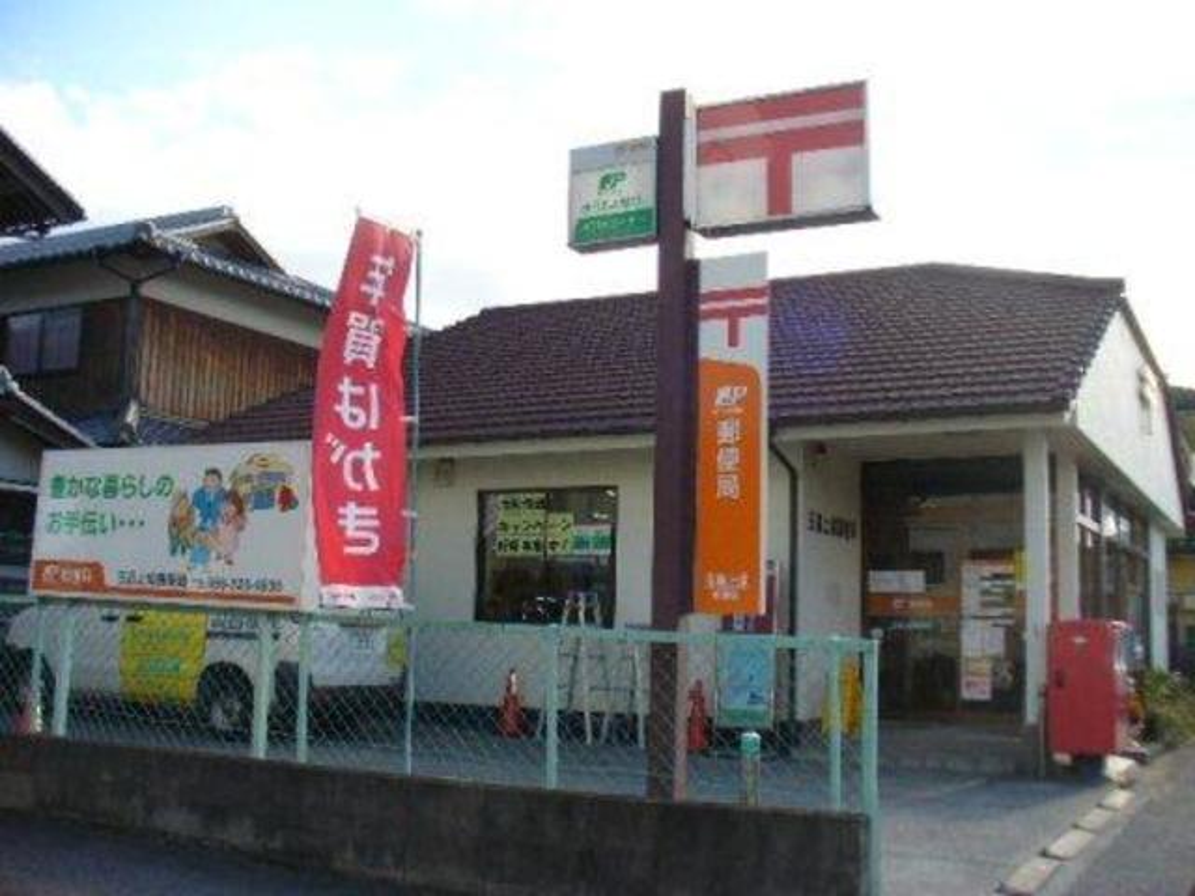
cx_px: 598
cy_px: 448
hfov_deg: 50.1
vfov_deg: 38.7
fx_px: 1277
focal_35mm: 37
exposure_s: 1/800
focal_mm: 6.1
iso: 100
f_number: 2.8
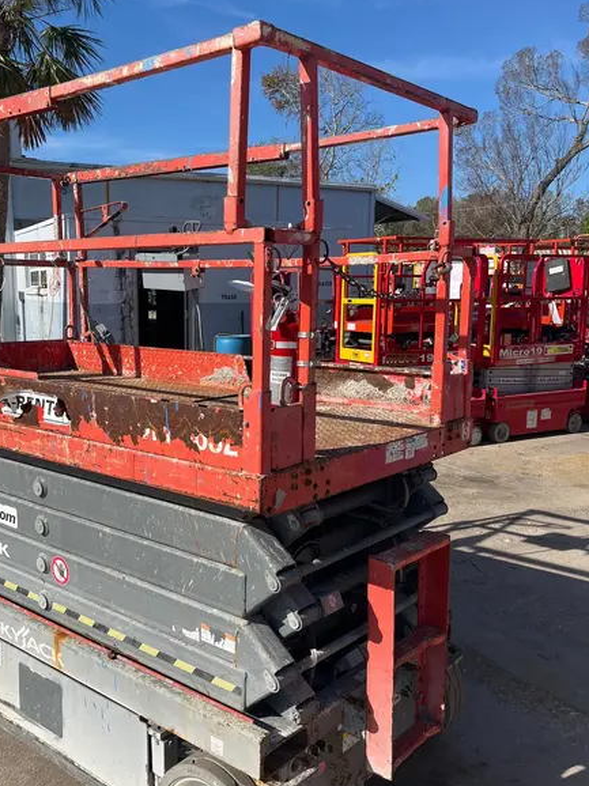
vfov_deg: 55.3
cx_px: 226
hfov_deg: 42.6
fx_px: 749
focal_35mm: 33
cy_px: 417
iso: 50
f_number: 1.6
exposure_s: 1/4310
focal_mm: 5.1
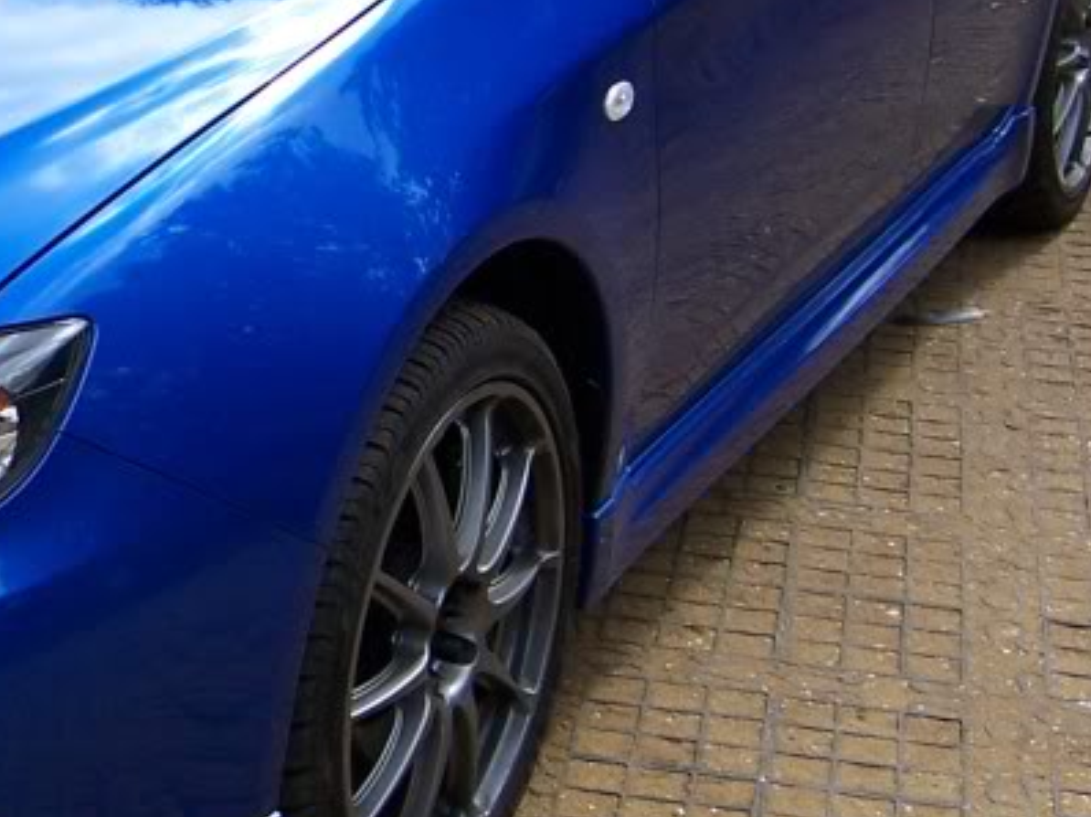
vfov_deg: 17.3
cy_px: 324
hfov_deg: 21.6
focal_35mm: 85
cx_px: -167
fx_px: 2677
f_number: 3.4
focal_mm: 5.5
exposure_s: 1/350
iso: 80
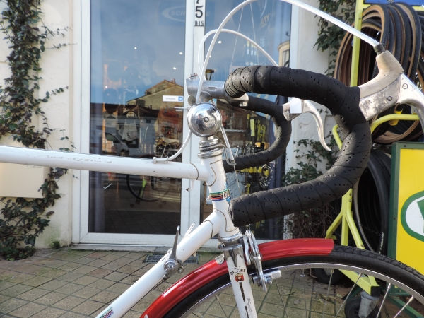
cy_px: 159
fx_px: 294
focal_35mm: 24
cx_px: 212
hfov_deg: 71.6
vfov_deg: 56.8
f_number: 3
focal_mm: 4.3
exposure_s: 1/125
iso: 80
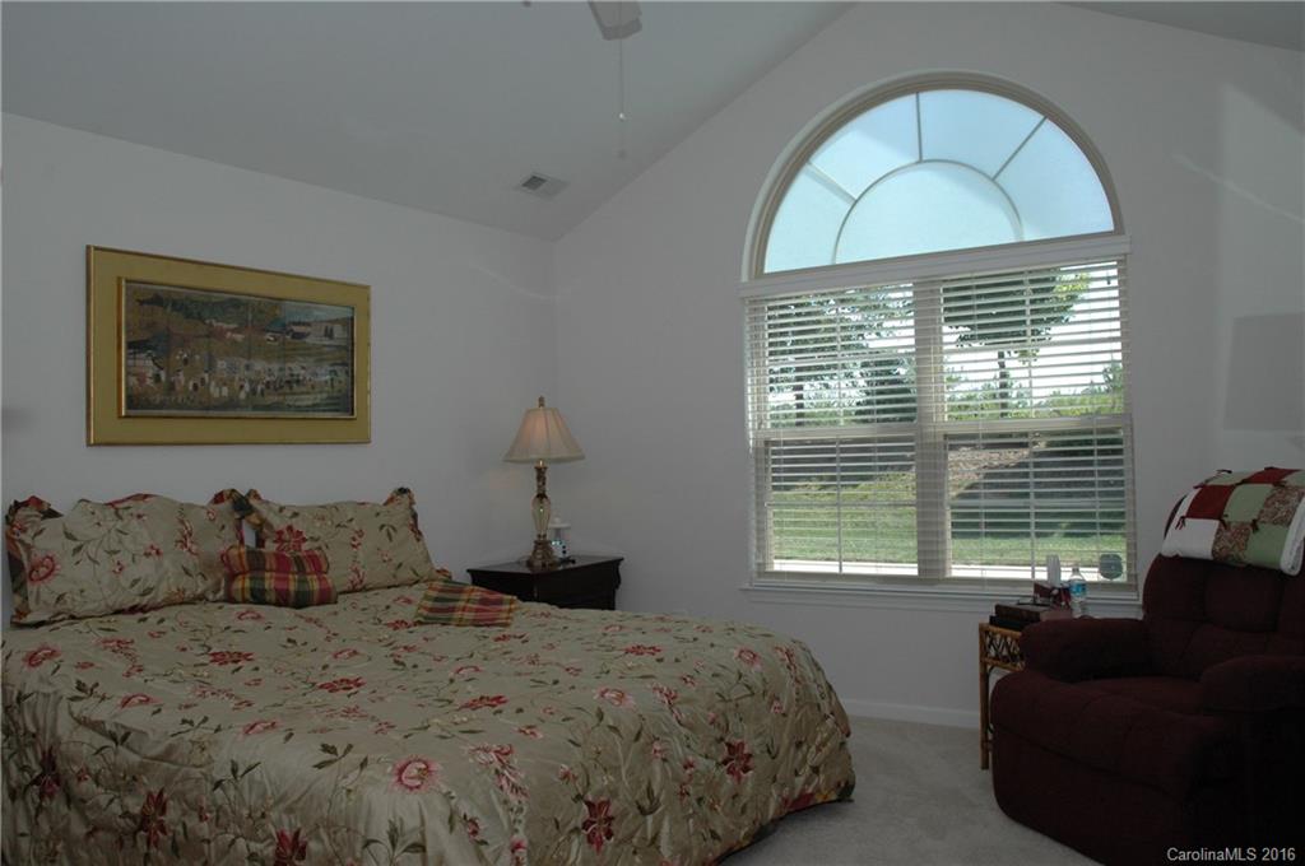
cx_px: 652
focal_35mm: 27
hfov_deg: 67.4
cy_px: 433
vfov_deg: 47.8
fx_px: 977
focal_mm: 18
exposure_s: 1/250
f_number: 8
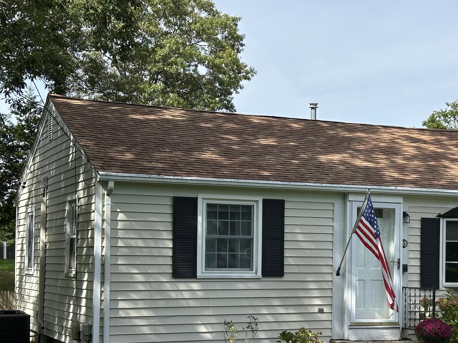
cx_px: 345
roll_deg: -0.6
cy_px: 231
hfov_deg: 26.0
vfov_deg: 19.8
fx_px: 979
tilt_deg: +1.9
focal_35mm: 74
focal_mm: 6.86
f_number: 1.78
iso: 64
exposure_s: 1/2203
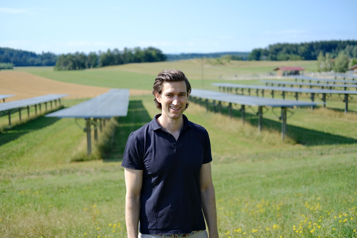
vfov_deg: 25.5
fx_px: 525
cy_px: 119
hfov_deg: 37.5
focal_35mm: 53
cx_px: 178
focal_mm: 35
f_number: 2
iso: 160
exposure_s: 1/2500
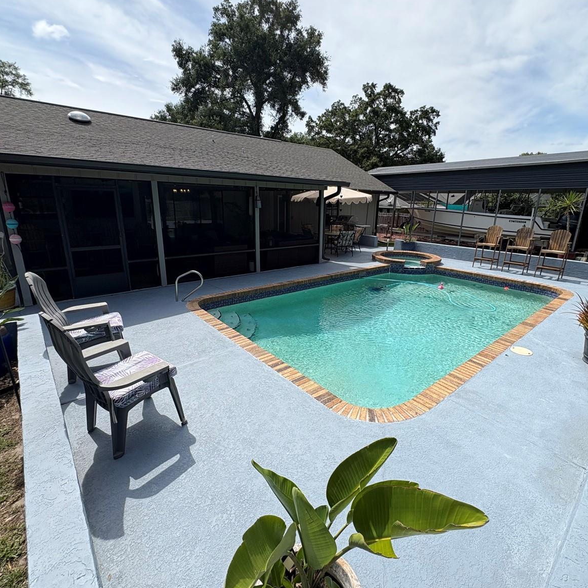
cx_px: 304
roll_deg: -0.5
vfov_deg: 84.0
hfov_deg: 83.9
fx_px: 327
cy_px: 289
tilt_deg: -15.2
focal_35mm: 17
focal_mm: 2.22
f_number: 2.2
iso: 50
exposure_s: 1/1477
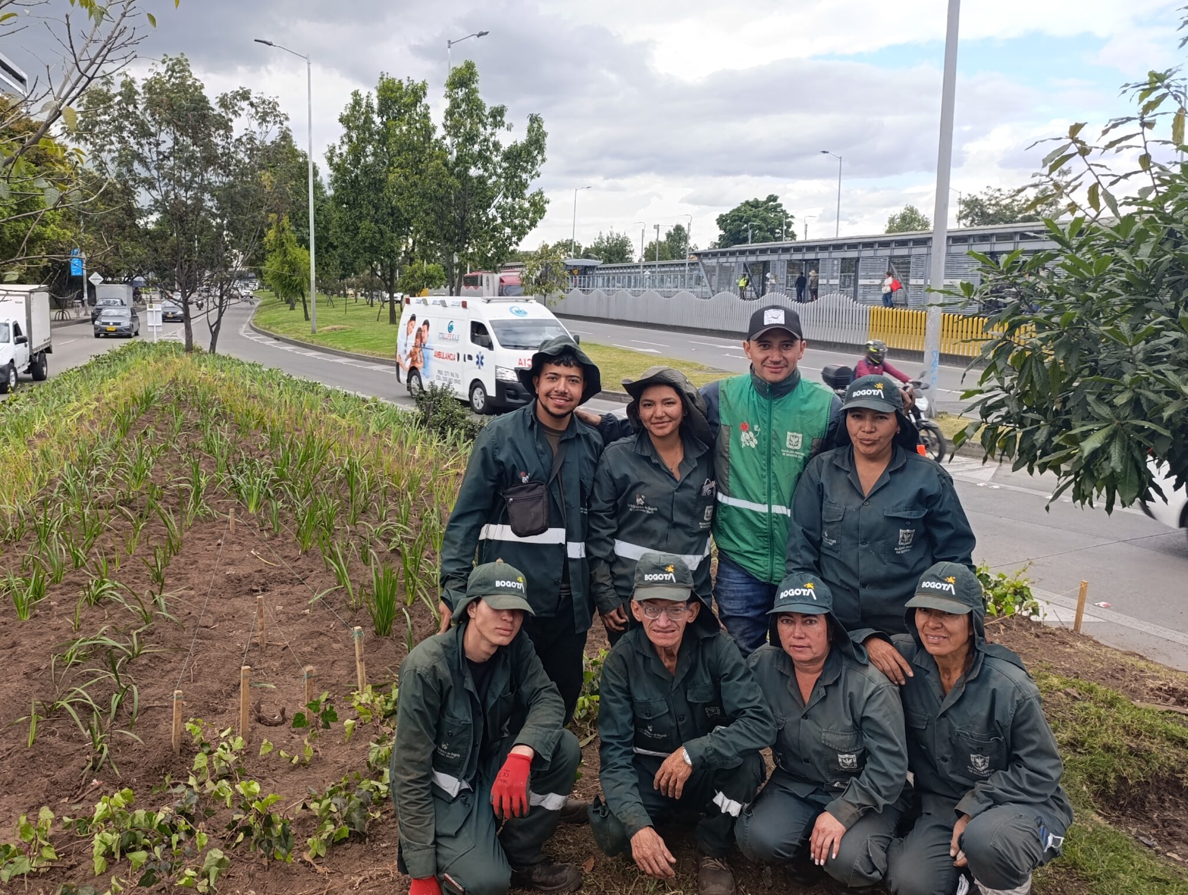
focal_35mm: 29
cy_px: 407
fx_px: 997
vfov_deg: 48.3
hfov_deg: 61.2
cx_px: 499
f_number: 1.6
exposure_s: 1/120
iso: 50
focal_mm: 6.14
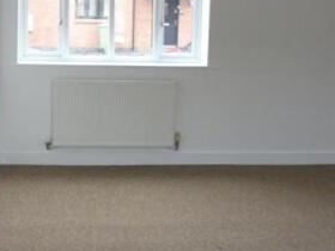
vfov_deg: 28.6
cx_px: 90
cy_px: 60
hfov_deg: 37.4
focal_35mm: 50
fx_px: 484
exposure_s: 1/60
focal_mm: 4.3
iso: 400
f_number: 3.3
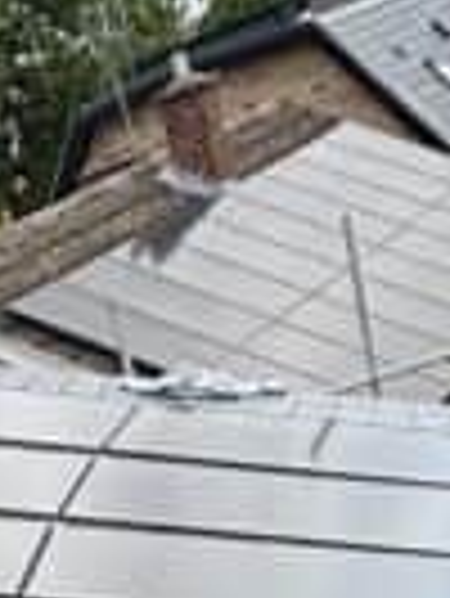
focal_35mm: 108
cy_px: 1362
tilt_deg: -30.5
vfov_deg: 13.9
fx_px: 1869
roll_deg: +21.0
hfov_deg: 13.5
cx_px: -14
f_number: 2.2
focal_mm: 2.22
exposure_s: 1/574
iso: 50
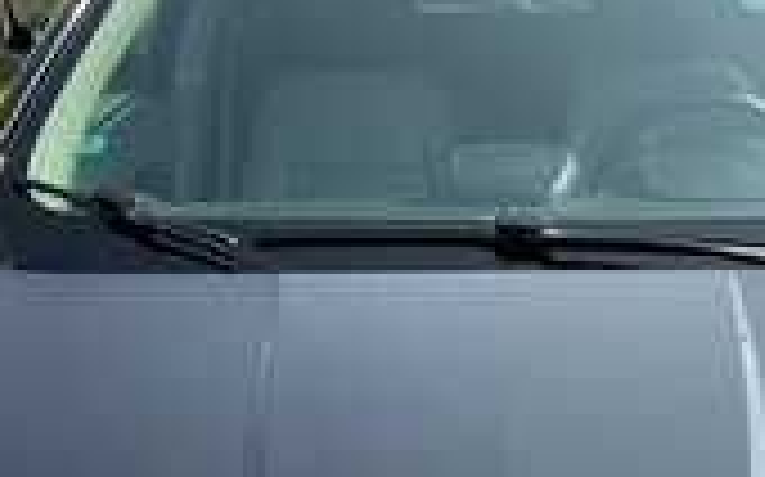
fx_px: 1458
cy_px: 369
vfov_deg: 18.4
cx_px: 531
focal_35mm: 70
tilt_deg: -14.6
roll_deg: +0.3
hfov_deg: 29.1
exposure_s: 1/883
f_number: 1.8
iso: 25
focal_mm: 3
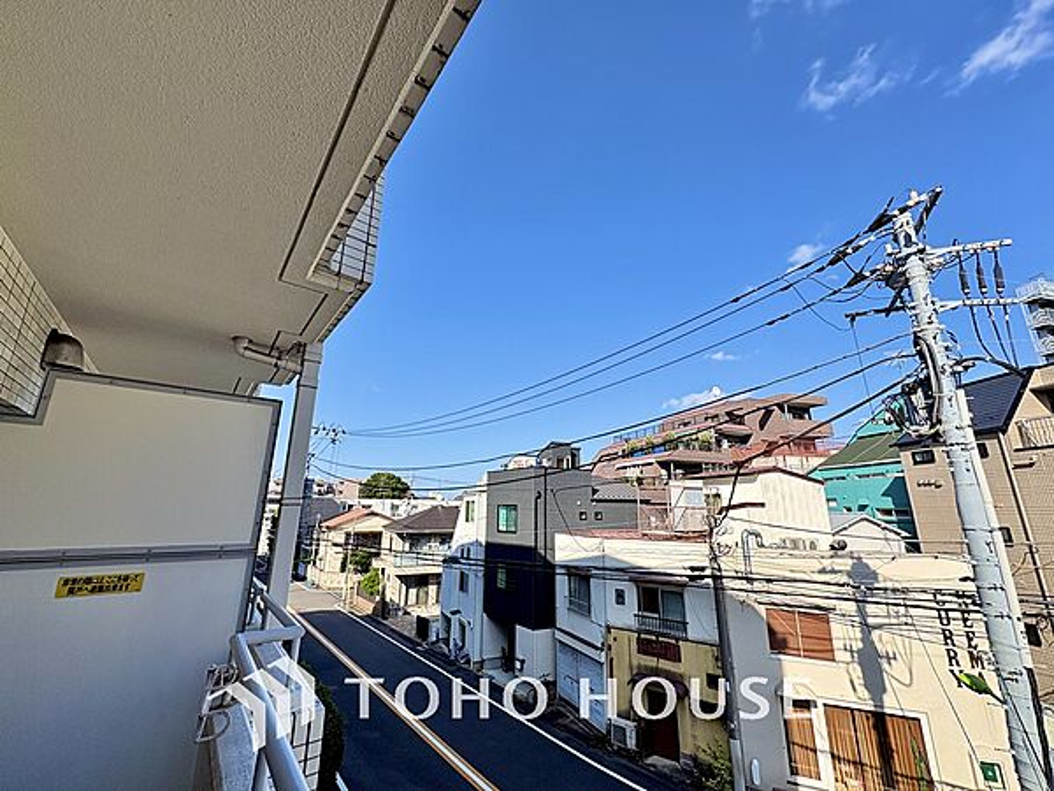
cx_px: 527
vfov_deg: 85.7
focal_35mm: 14
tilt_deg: +15.2
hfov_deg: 102.1
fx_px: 426
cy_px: 396
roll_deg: -0.2
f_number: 2.2
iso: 50
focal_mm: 2.22
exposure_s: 1/1277
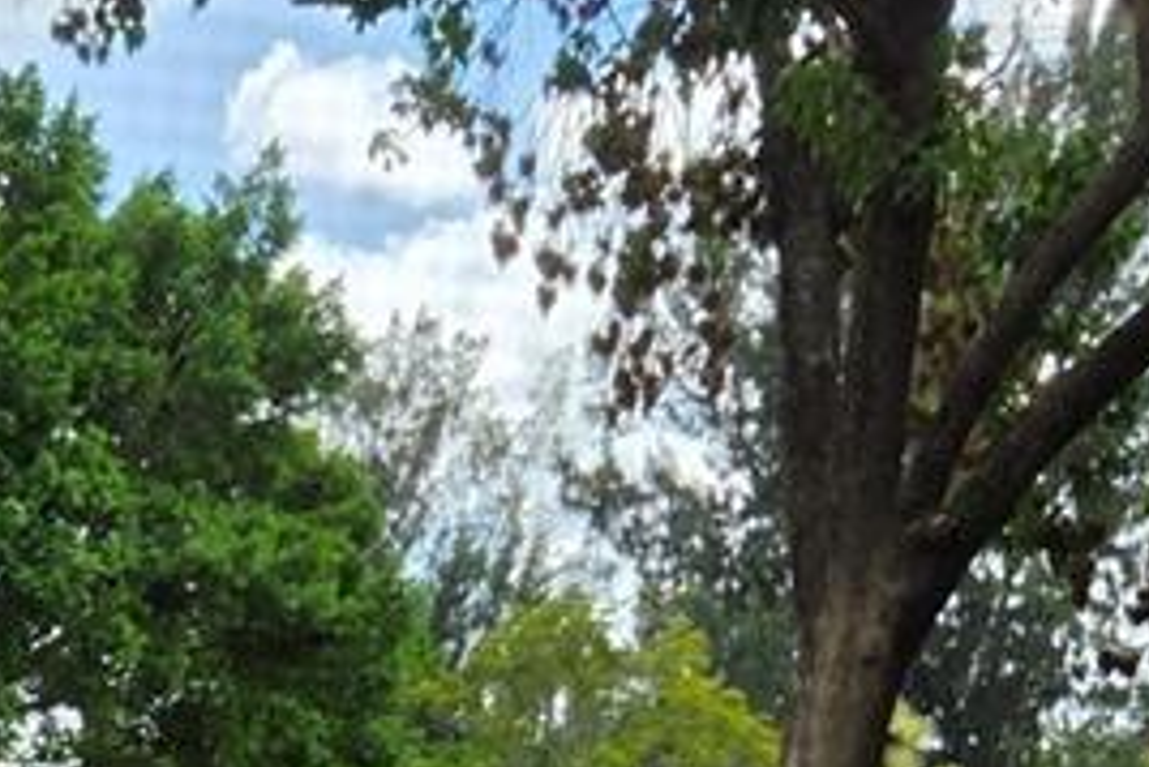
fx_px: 3417
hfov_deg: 18.1
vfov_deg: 11.4
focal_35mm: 107
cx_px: -223
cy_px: 1577
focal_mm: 5.4
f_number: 1.8
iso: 80
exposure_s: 1/2077
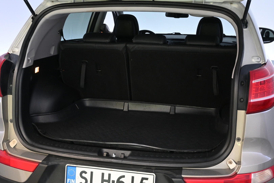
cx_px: 137
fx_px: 371
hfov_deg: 40.5
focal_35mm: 49
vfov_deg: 27.7
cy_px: 92
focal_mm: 32.5
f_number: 5
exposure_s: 1/50
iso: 1400
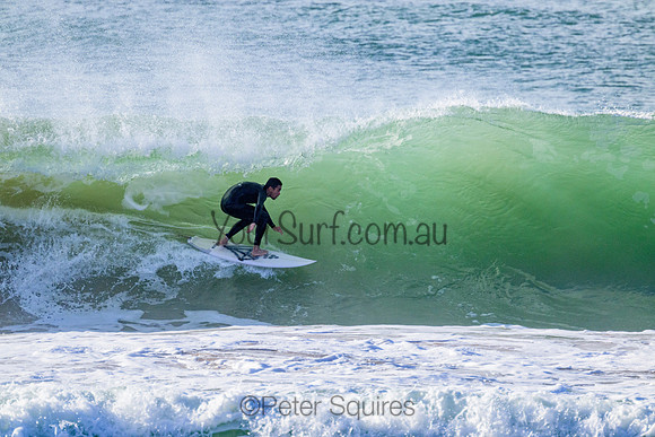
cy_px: 218
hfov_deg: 2.6
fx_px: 14558
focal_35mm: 800
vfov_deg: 1.7
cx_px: 328
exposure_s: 1/2000
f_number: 11
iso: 1800
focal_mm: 800
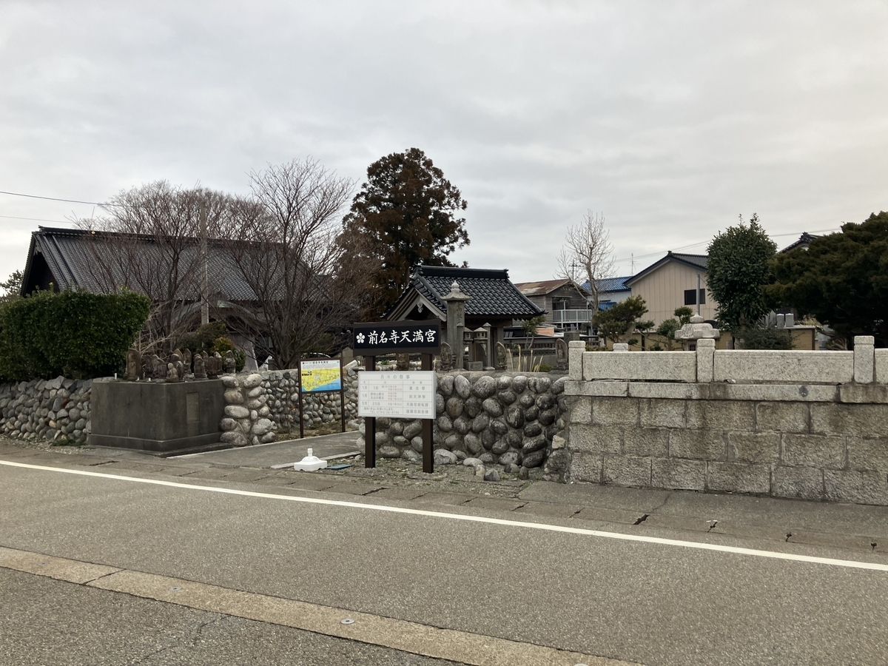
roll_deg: +0.4
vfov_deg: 49.7
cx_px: 444
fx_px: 718
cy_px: 333
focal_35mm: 28
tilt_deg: +1.9
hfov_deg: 63.4
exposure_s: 1/157
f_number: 1.8
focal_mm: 3.99
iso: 25
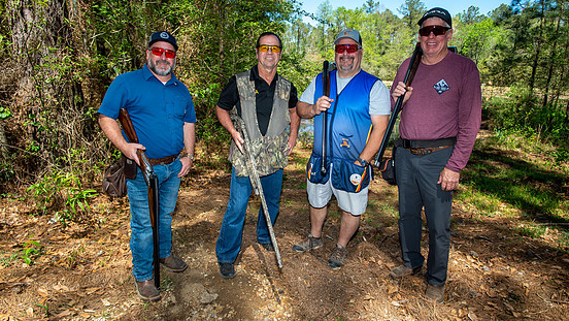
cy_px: 157
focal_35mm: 22
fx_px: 332
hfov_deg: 81.2
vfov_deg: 51.5
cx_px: 292
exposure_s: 1/250
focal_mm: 20
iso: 100
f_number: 5
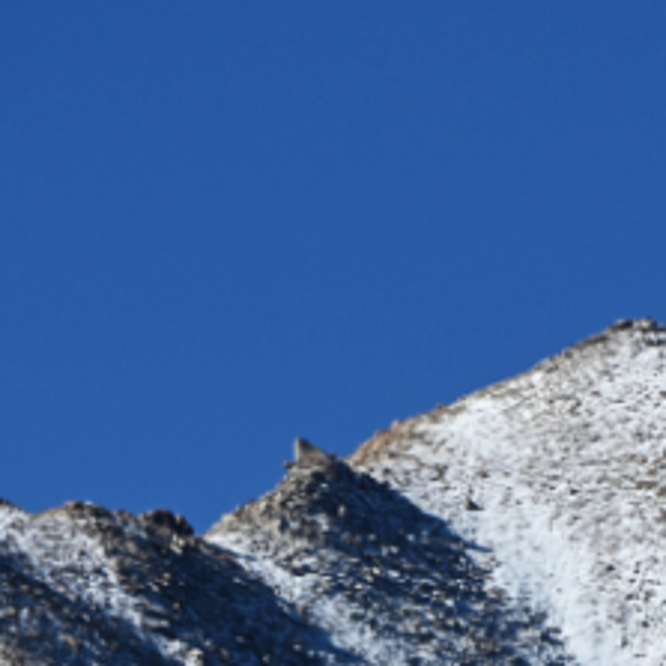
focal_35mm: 951
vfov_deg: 1.8
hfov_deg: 1.8
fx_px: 20701
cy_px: 738
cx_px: 744
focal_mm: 250
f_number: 8
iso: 320
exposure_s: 1/2500
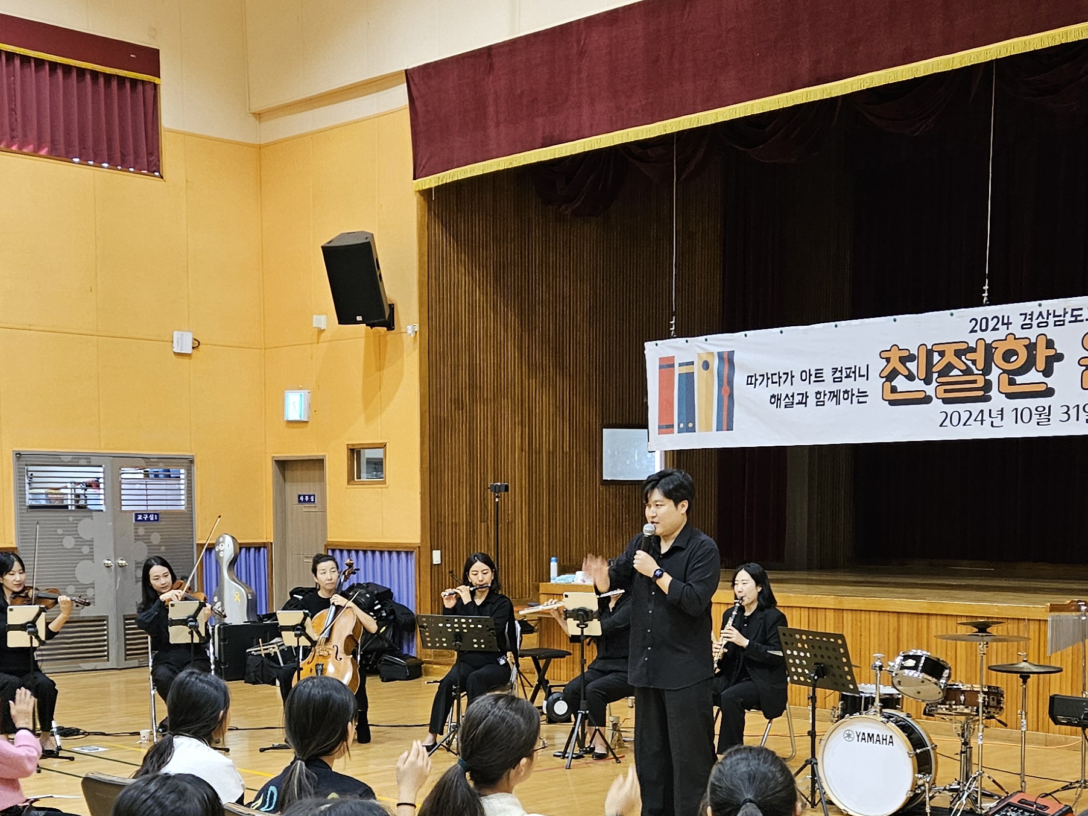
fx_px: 1603
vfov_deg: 28.1
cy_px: 624
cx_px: 504
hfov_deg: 37.5
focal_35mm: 51
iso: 400
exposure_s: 1/120
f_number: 1.8
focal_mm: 5.4
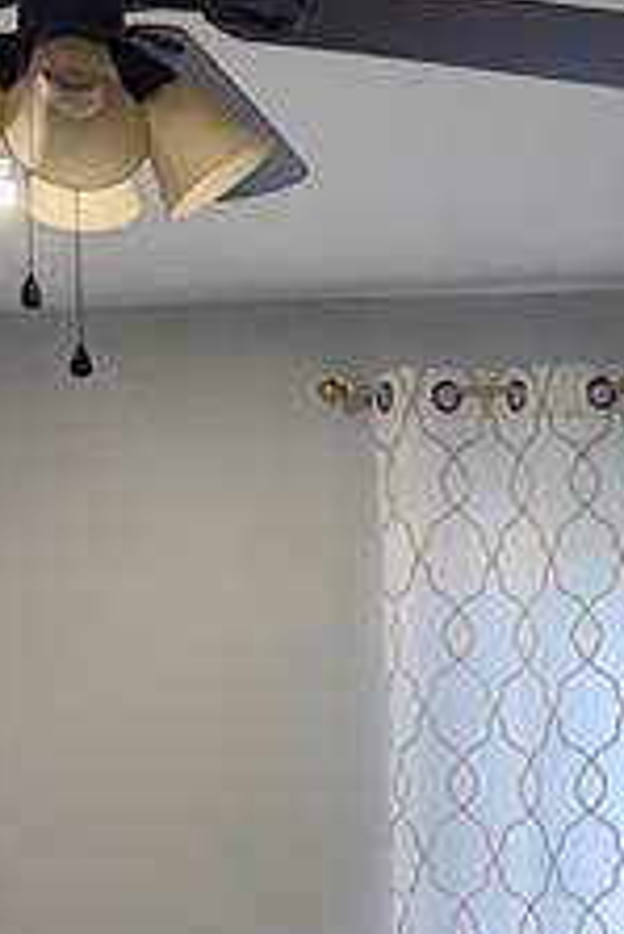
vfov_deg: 22.3
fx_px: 2232
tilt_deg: -5.8
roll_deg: +0.6
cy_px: 1026
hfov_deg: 15.0
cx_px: 859
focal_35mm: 86
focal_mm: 6.76
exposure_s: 1/120
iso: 125
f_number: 1.78
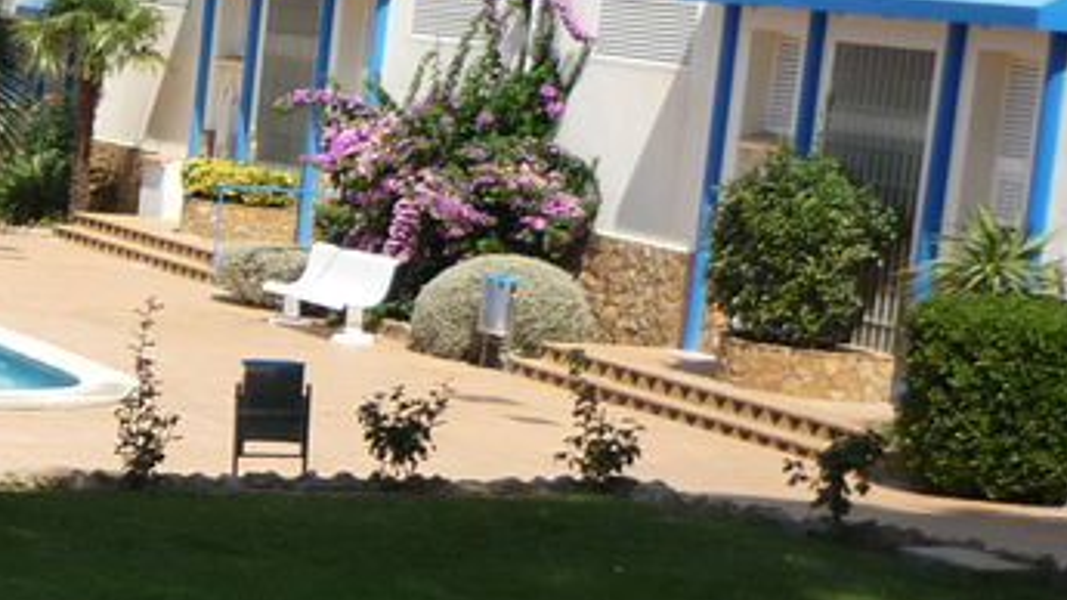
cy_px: 424
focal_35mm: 120
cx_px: -343
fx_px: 3395
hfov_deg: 16.8
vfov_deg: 10.1
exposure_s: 1/125
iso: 100
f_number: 8
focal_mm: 6.3
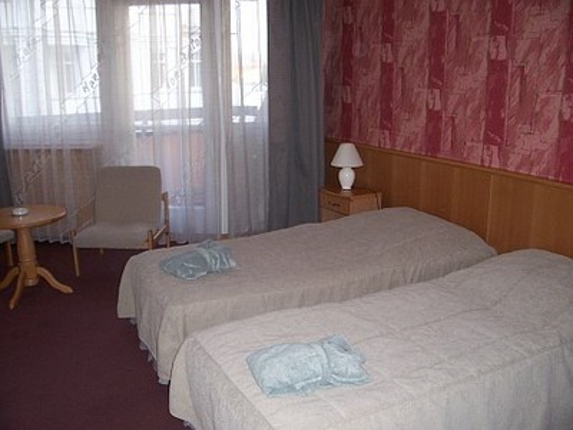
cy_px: 215
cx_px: 286
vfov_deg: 41.8
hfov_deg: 54.0
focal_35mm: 34
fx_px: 563
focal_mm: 5.6
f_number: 2.7
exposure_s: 1/60
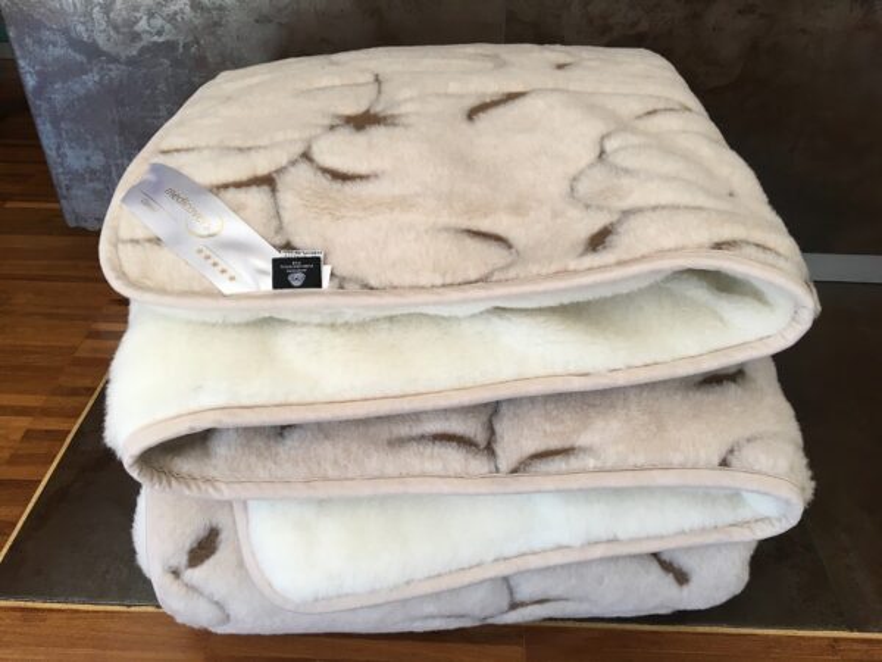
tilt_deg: -37.7
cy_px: 331
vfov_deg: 48.2
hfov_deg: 61.7
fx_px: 739
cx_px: 441
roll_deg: -0.6
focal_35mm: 29
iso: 40
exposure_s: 1/33
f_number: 2.2
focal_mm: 4.15
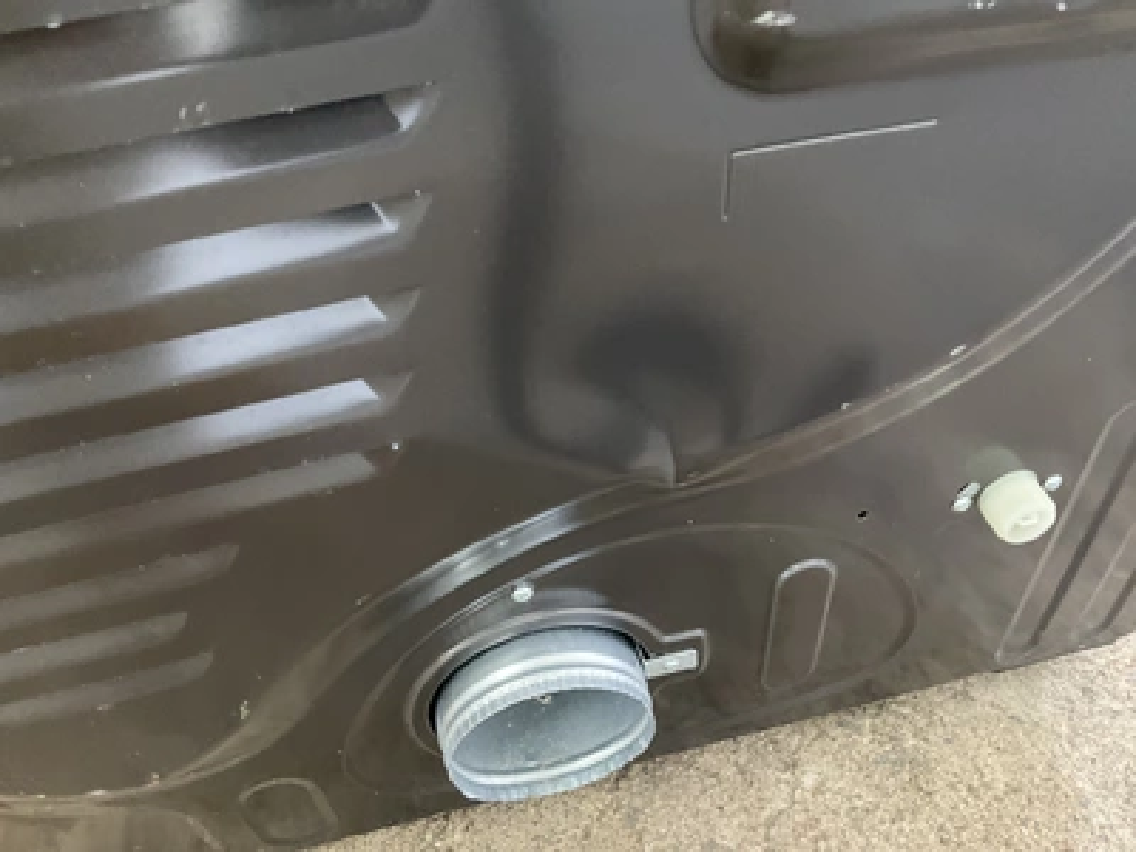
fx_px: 952
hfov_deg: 61.7
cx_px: 568
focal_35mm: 29
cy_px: 426
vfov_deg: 48.2
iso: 320
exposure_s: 1/30
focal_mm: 3
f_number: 1.8
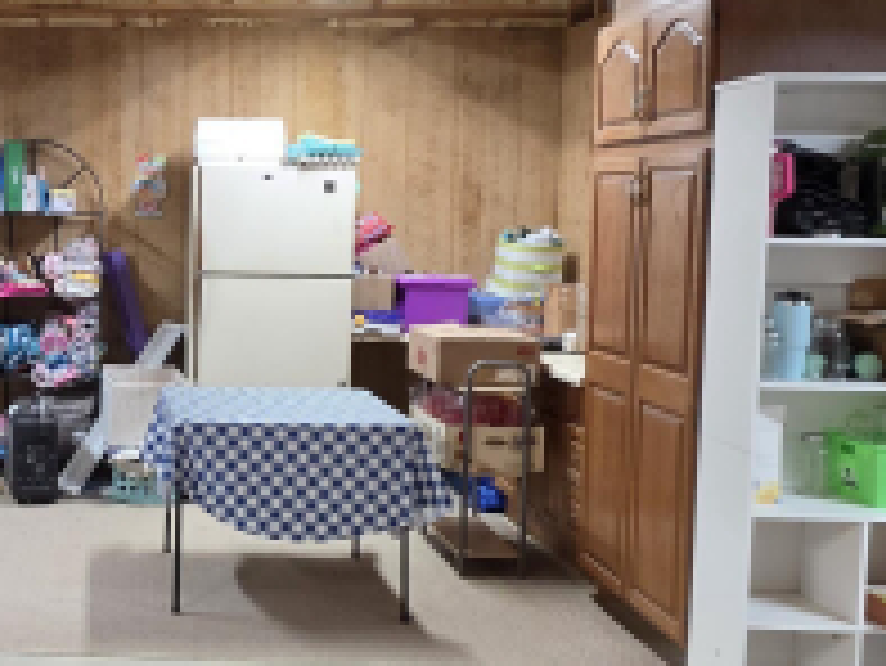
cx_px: 47
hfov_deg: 39.1
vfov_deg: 32.9
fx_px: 1127
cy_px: 297
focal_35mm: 44
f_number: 1.9
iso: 200
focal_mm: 2.2
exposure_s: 1/60
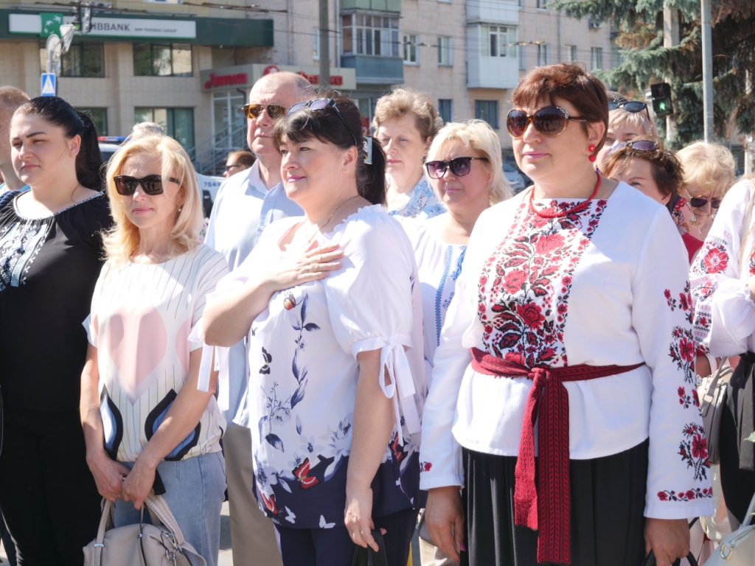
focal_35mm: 72
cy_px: 283
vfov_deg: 20.4
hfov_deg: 27.0
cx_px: 378
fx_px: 1570
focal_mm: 36
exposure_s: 1/320
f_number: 5.3
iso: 200
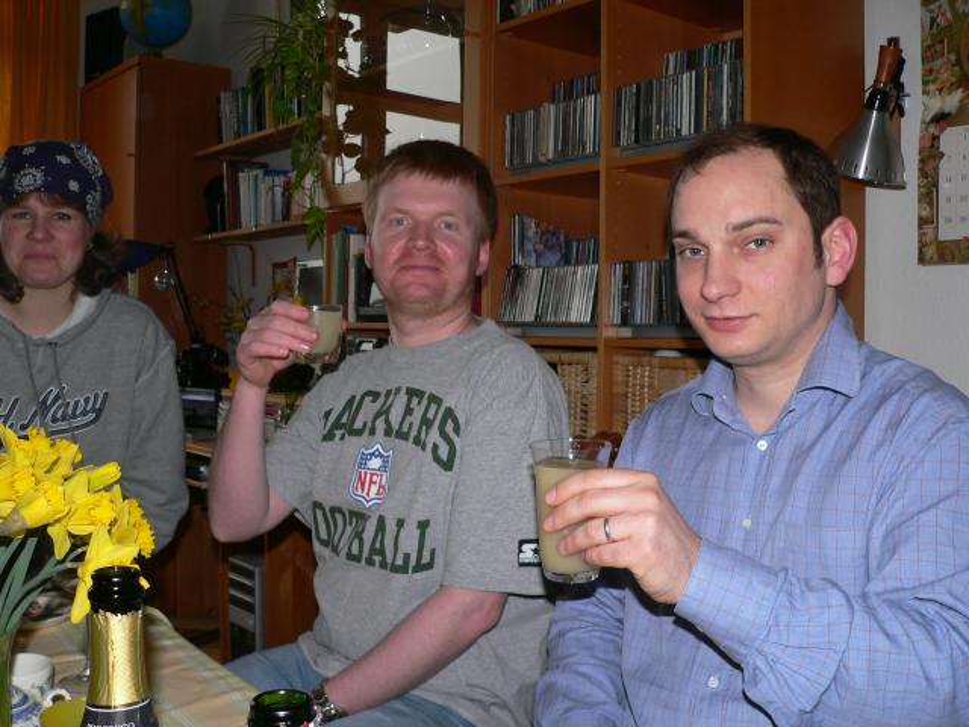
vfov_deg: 39.7
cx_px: 484
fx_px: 1008
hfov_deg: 51.4
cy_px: 364
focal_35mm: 36
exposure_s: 1/250
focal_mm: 6
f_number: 2.8
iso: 100
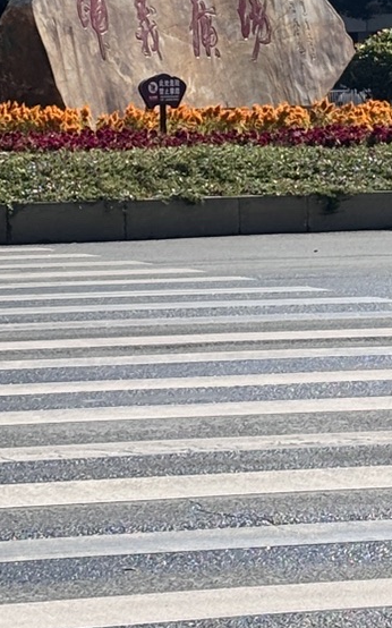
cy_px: -176
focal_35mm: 199
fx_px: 3403
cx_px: 84
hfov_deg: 6.6
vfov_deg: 10.3
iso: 32
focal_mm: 5.96
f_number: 1.6
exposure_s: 1/4425
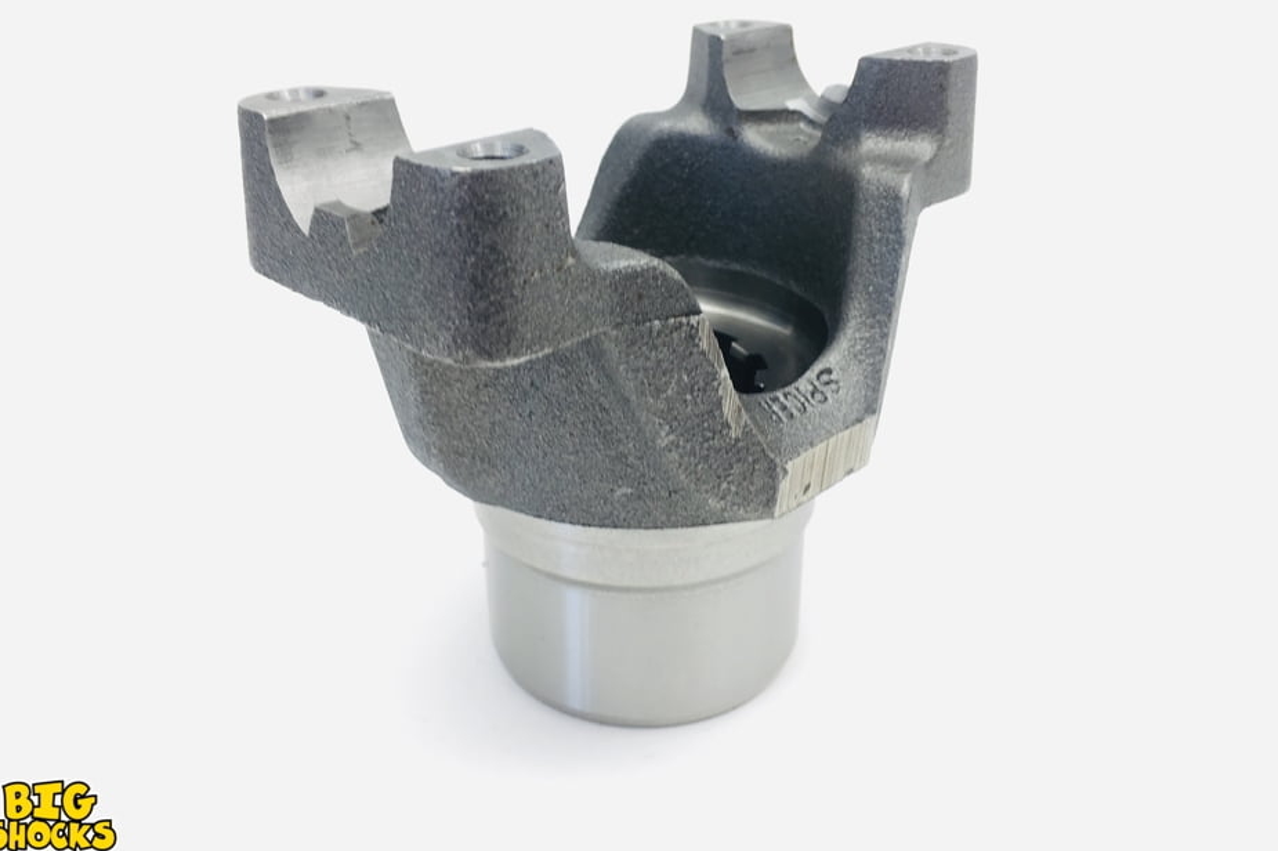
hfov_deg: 60.3
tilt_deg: -26.4
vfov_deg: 42.2
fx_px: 1100
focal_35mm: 31
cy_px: 364
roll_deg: -0.1
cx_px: 637
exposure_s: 1/40
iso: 25
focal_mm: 4.15
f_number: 2.2
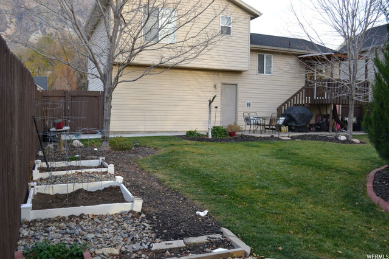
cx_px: 194
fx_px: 356
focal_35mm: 33
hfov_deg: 57.2
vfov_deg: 39.9
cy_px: 130
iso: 360
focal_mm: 22
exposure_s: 1/125
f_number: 5.6
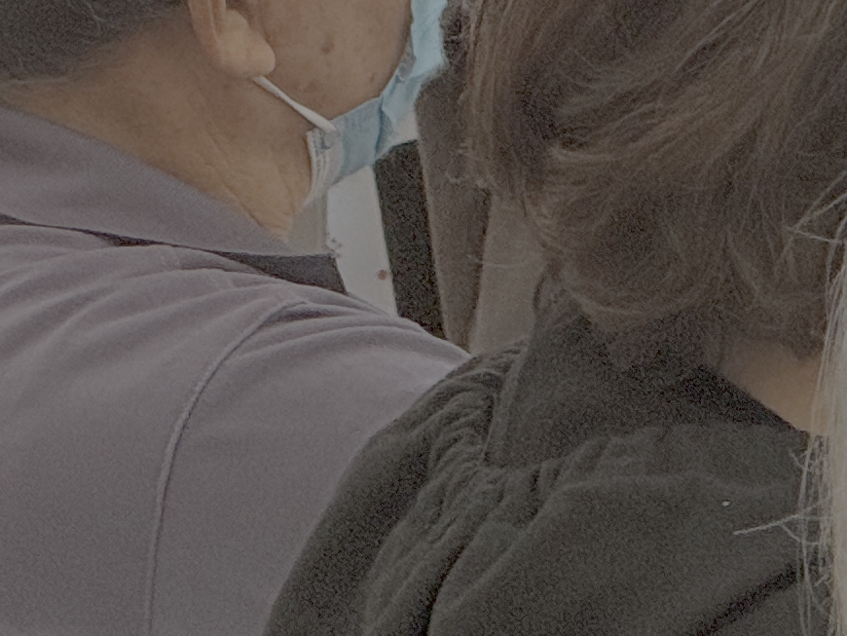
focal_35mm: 556
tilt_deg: -1.7
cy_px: -529
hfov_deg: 3.5
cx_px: 1930
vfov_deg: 2.7
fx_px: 13608
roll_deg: -0.8
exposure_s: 1/120
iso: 100
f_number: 2.8
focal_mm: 15.66
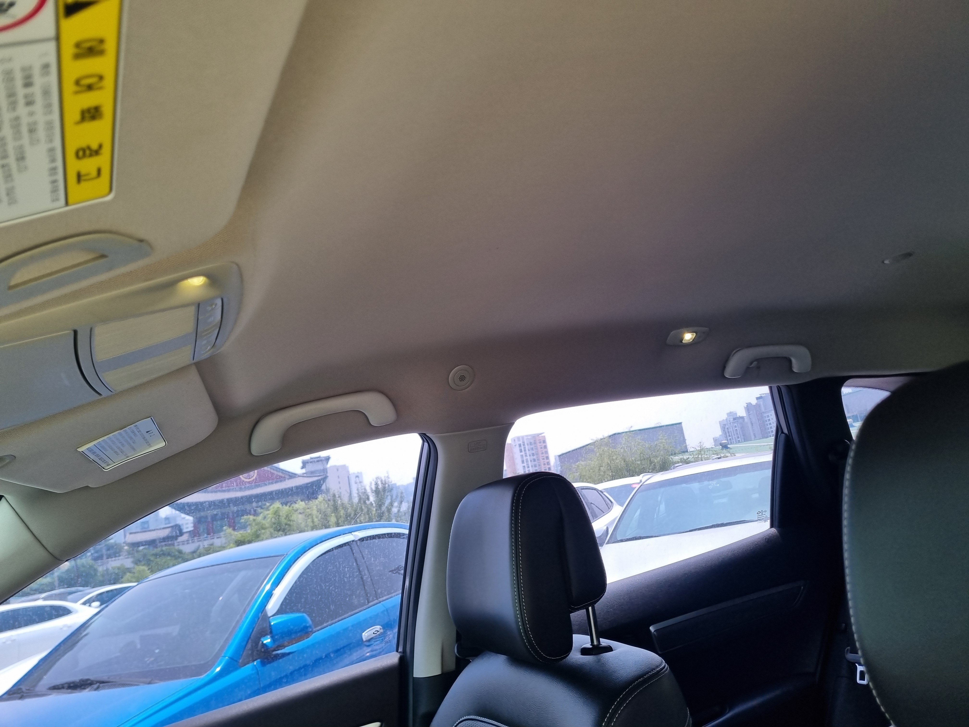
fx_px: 728
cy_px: 364
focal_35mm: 26
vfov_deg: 53.1
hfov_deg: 67.3
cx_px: 484
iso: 50
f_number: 1.8
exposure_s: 1/301
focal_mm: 5.4
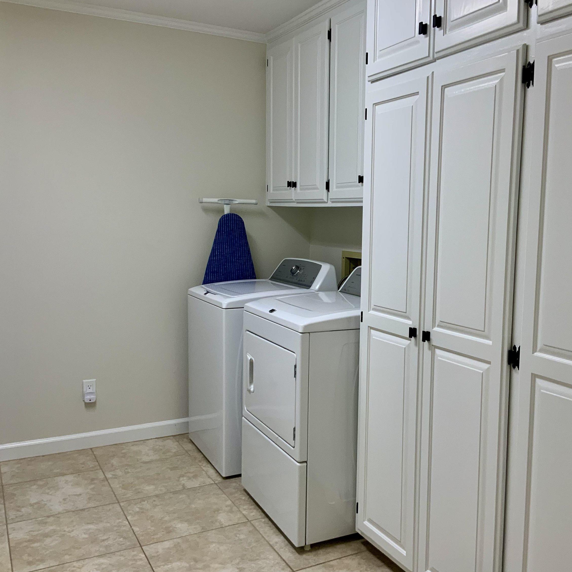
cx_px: 353
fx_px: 654
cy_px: 284
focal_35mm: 35
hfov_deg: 46.9
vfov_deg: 47.2
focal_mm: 3
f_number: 1.8
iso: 64
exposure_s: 1/60
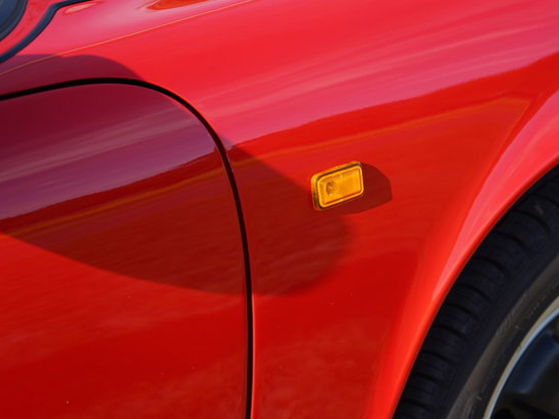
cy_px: 186
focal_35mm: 140
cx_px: 343
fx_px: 2261
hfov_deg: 14.1
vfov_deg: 10.6
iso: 100
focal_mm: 105
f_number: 4.5
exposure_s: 1/400
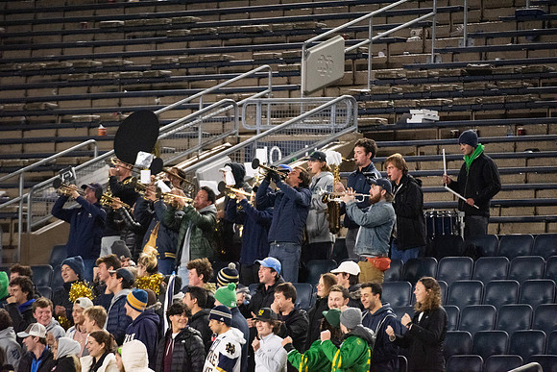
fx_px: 5881
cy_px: 186
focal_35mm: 380
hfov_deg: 5.4
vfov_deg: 3.6
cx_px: 278
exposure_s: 1/500
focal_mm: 380
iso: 6400
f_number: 4
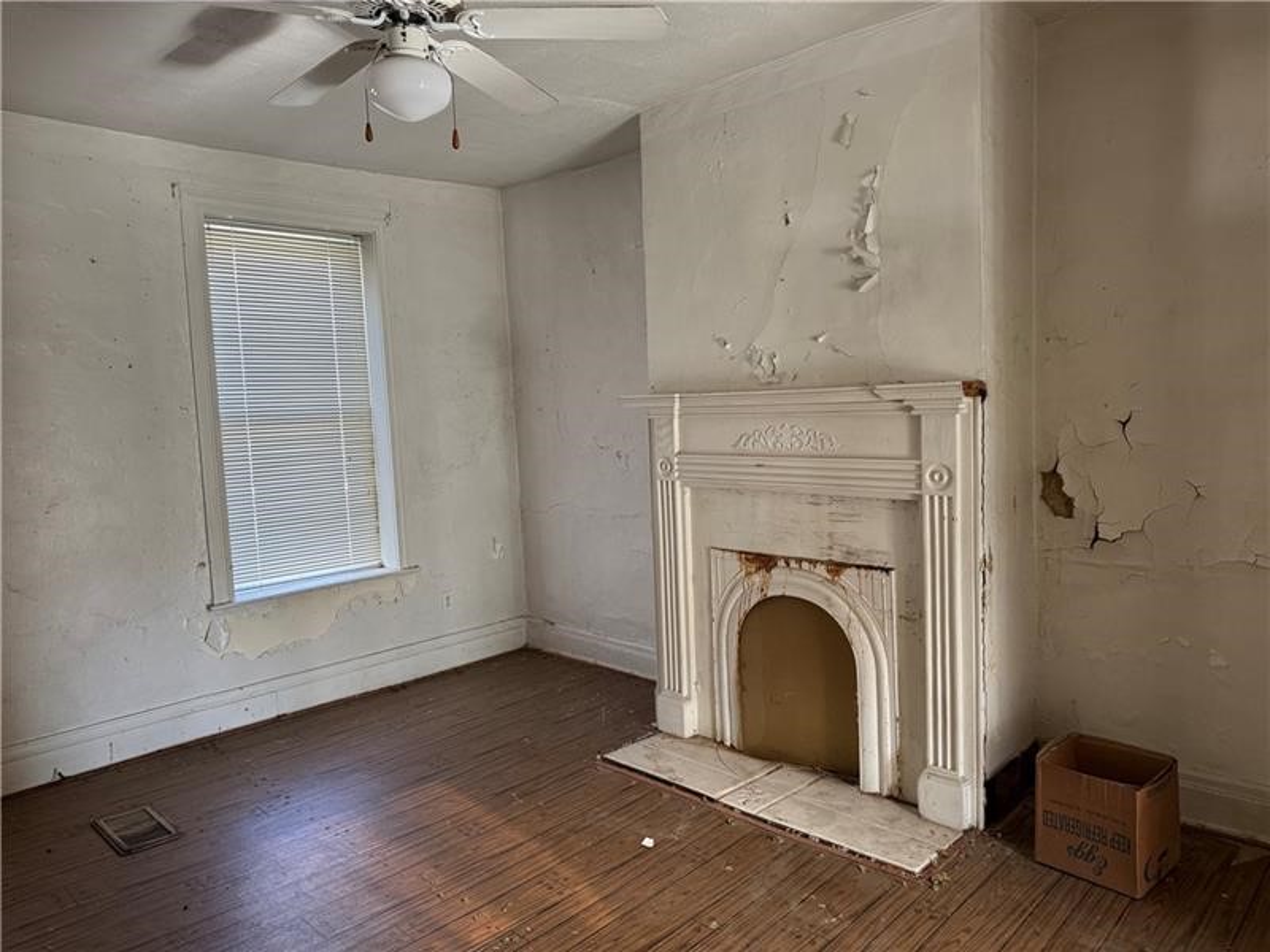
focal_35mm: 24
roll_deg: +2.1
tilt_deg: -6.3
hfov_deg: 71.6
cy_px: 476
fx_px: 881
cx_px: 635
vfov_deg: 56.8
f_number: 1.78
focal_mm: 6.76
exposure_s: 1/60
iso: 320
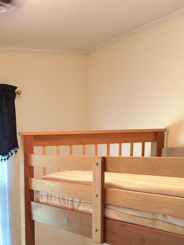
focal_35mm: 61
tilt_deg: -13.2
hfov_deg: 23.2
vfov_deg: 29.6
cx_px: 7
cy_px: 244
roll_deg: +2.0
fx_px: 432
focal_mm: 4.15
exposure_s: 1/30
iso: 32
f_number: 2.2
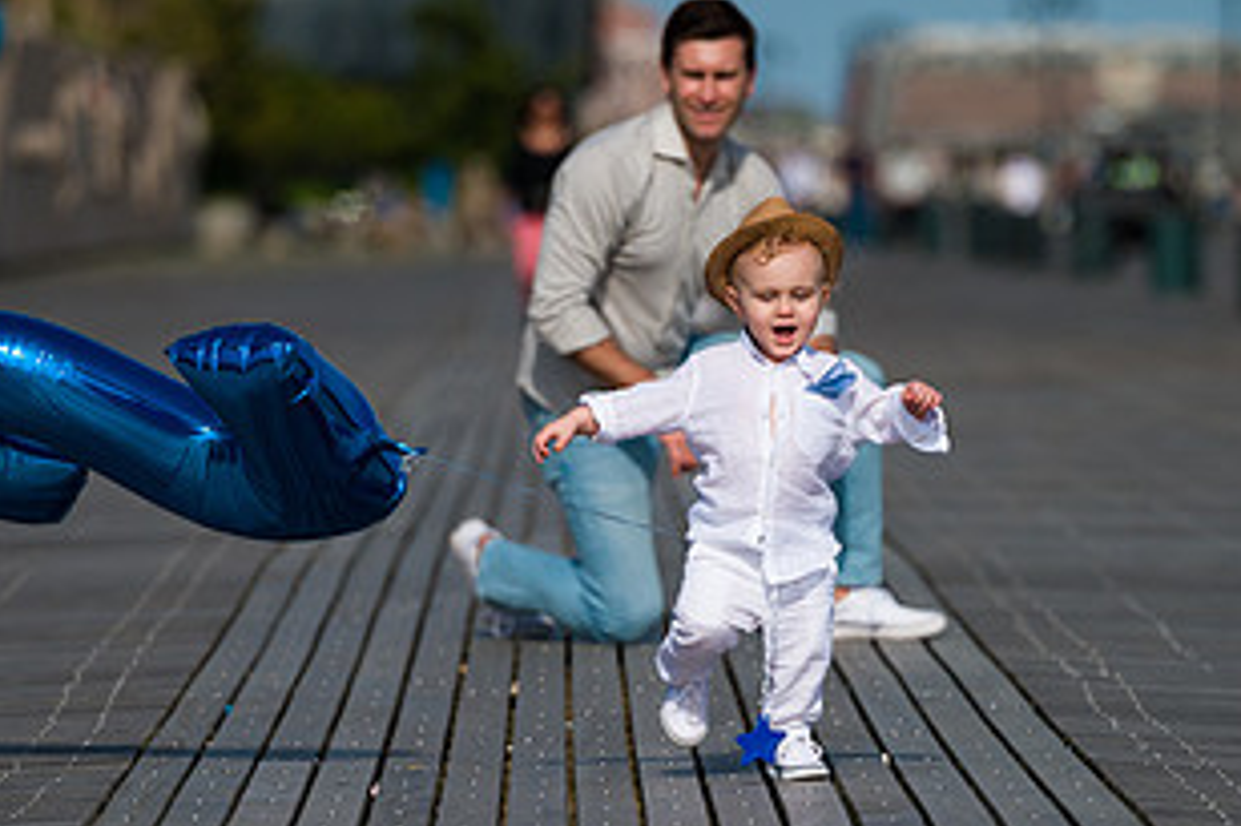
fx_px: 12989
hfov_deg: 5.5
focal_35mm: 377
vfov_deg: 3.6
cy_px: 677
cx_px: 713
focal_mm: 200
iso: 200
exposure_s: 1/6400
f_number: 4
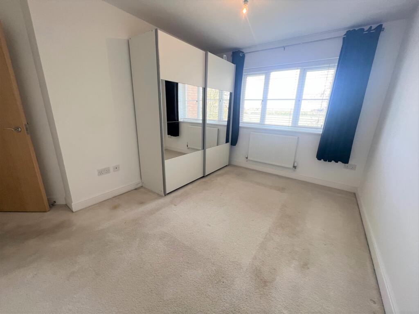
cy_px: 157
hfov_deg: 106.2
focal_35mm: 13
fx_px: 157
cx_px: 210
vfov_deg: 89.9
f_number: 1.8
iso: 64
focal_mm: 1.57
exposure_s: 1/100
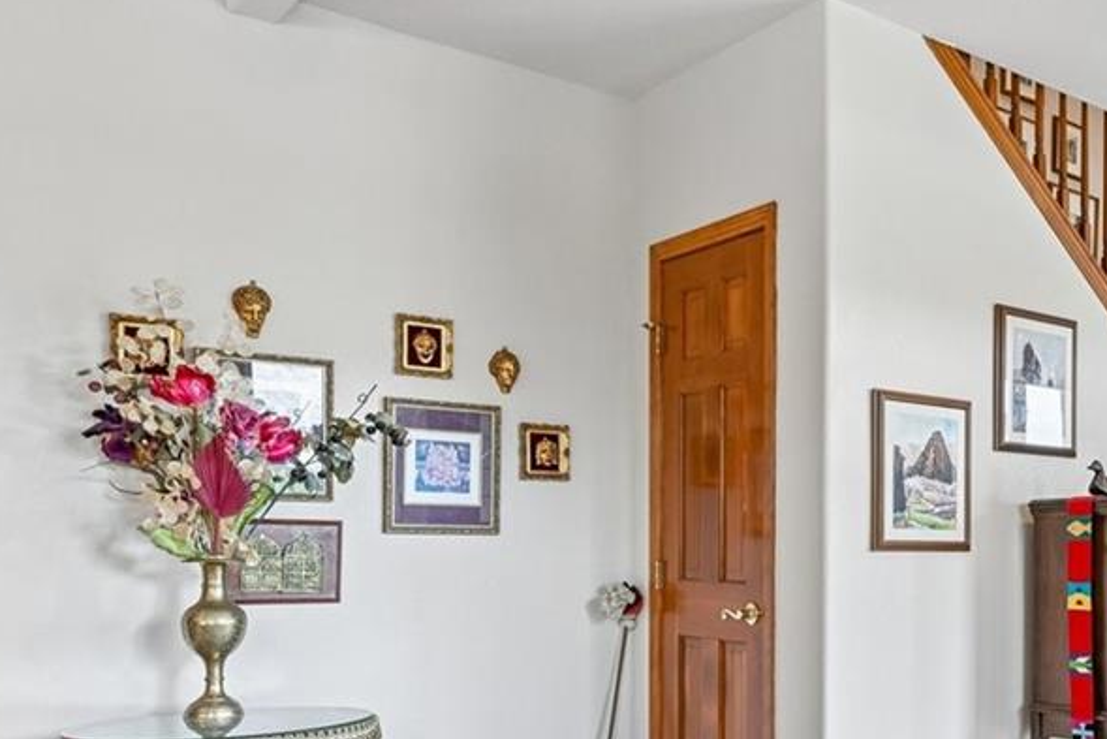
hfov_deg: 44.6
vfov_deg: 34.4
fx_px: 1169
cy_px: 540
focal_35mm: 38
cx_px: 1056
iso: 400
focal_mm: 14
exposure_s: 1/10
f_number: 10
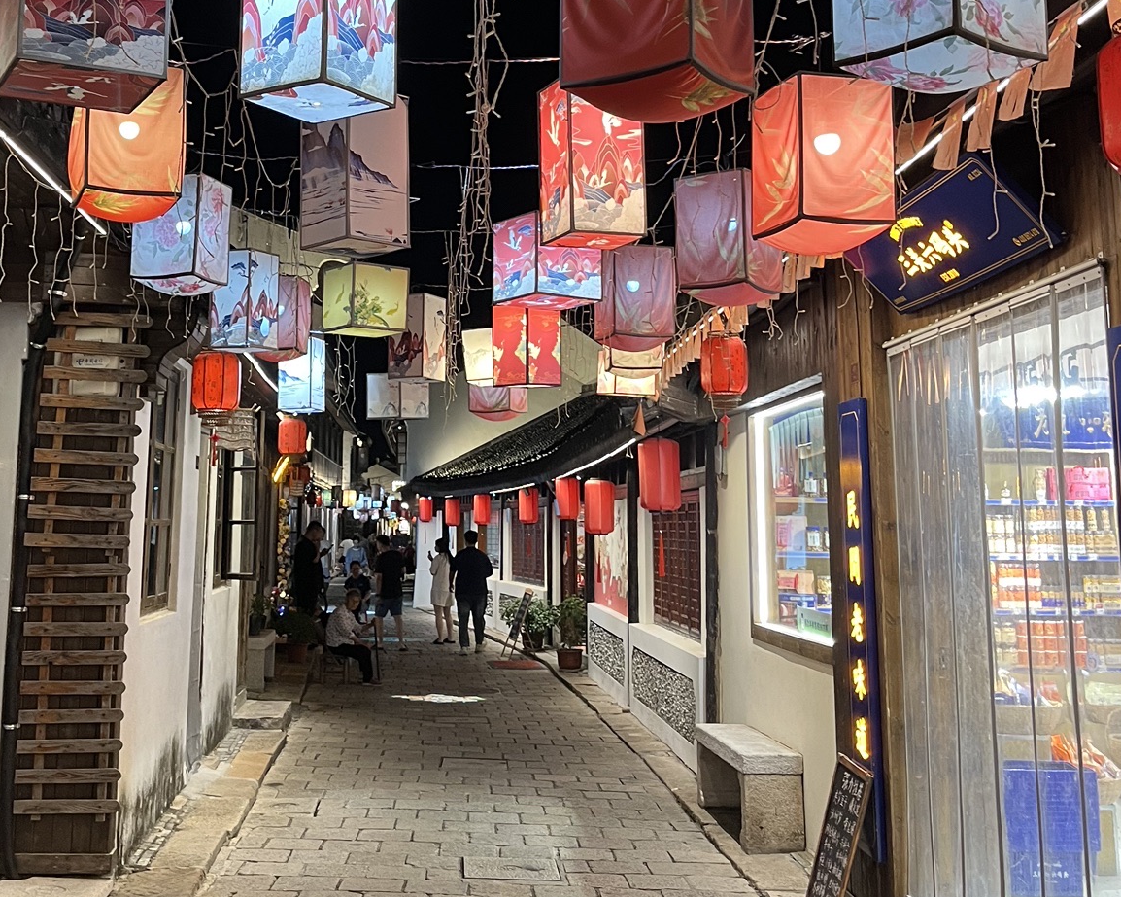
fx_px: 1460
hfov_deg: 41.7
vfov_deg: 33.7
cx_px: 429
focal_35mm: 44
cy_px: 259
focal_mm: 5.1
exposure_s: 1/50
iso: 160
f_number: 1.6
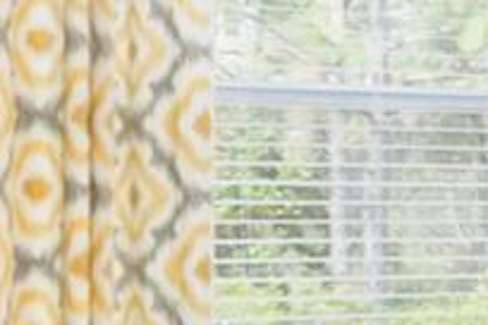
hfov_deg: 9.8
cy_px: 528
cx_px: 1588
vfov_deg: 9.4
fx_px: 1911
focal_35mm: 141
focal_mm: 18
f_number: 8
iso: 320
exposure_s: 1/160
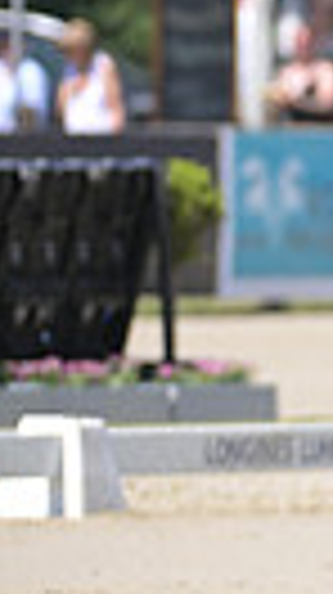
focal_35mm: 1109
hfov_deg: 1.1
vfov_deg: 1.9
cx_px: 1080
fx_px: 17453
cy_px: -29
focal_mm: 240
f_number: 5
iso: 320
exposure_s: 1/1250
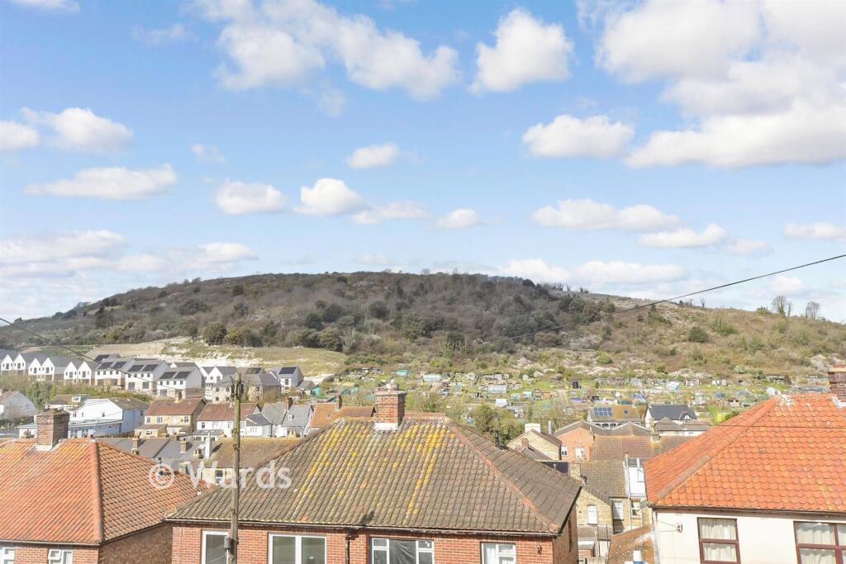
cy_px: 282
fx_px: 705
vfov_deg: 43.6
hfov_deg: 61.9
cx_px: 423
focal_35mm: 30
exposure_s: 1/800
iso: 320
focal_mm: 20
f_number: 6.3
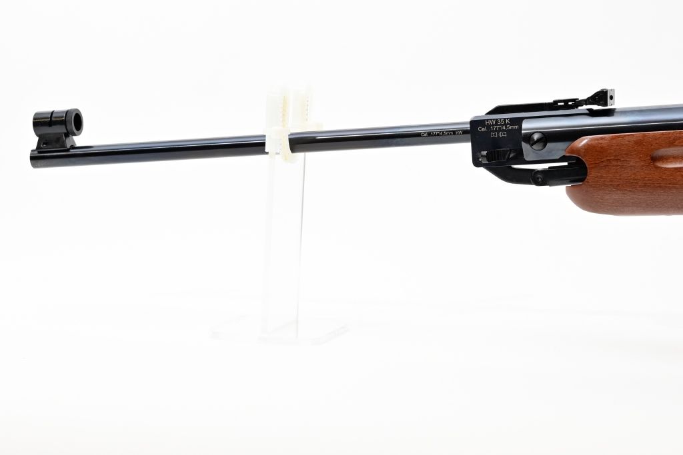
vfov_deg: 13.3
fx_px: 1954
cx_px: 342
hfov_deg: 19.8
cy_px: 228
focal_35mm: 103
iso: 800
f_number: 10
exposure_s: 1/60
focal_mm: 69
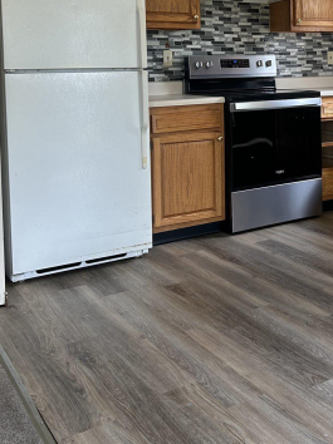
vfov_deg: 37.8
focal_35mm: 49
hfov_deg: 28.5
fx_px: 629
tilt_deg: -2.0
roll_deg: +0.4
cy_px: 101
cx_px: 300
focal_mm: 5.7
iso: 64
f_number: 1.5
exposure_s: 1/121
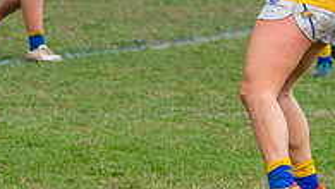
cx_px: -85
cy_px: -72
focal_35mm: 674
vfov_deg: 1.8
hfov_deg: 3.2
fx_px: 5991
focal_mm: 150
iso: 1000
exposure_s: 1/1600
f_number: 5
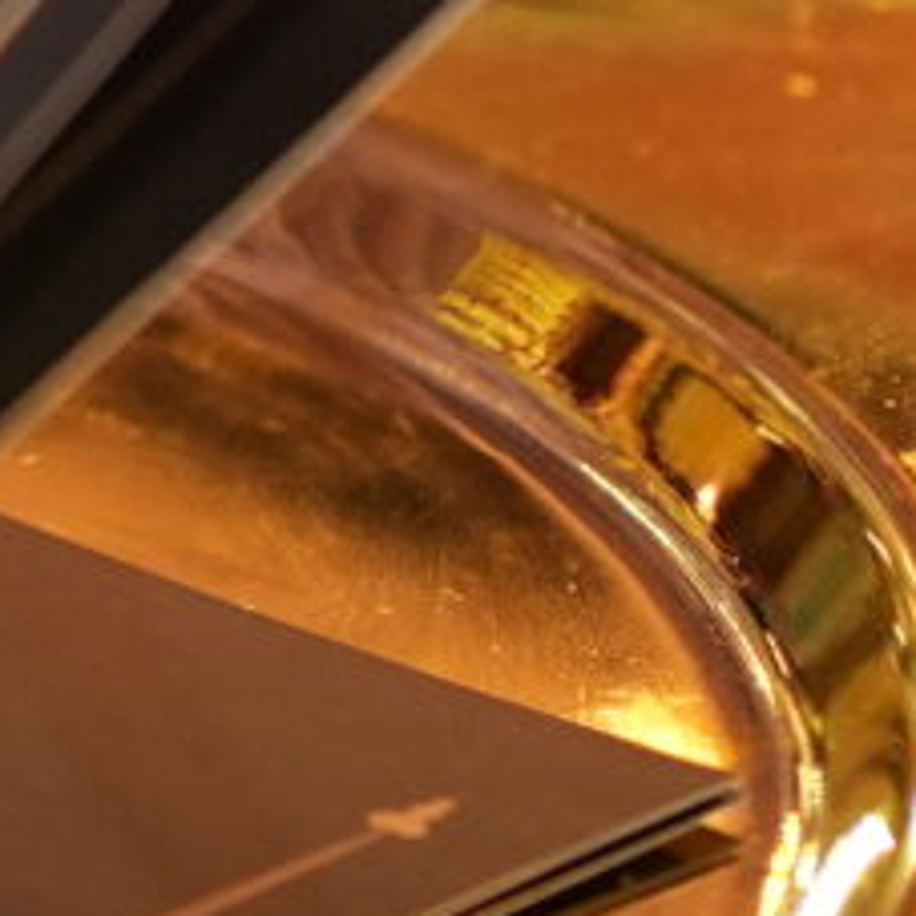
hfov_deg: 5.0
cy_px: -365
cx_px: -1844
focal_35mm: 336
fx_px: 10059
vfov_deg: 5.2
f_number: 2.2
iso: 800
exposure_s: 1/125
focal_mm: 35
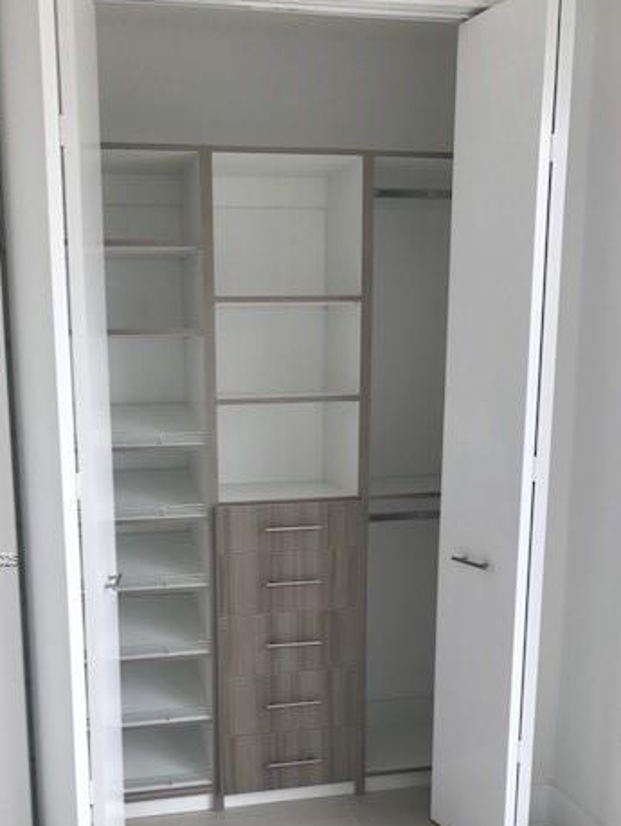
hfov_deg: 36.7
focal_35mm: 39
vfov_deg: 47.0
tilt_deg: -11.6
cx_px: 241
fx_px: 932
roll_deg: +0.5
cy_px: 560
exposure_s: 1/120
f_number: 1.8
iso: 25
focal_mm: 3.99
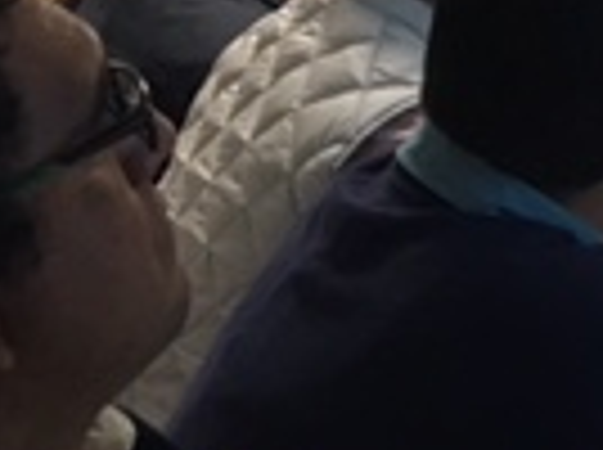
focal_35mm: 139
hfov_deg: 12.6
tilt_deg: -5.9
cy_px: -130
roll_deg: -1.2
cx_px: 1188
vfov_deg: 10.4
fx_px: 2417
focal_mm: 4.15
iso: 125
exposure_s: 1/30
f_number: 2.2
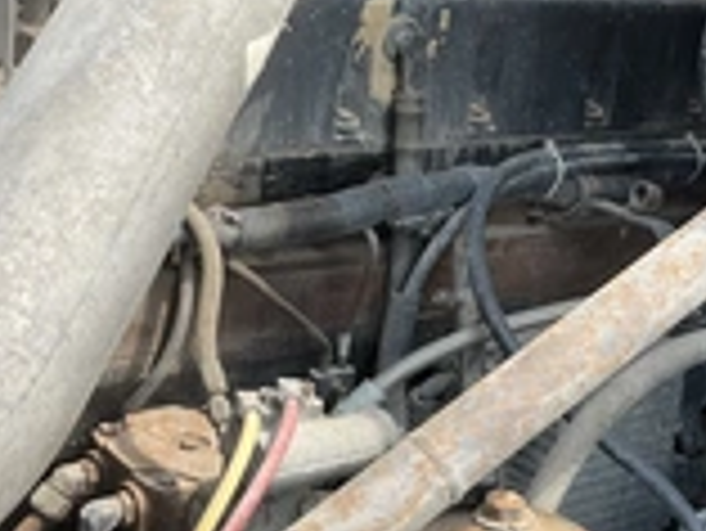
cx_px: 495
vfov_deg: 19.9
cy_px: 292
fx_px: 1510
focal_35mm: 74
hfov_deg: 26.1
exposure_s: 1/482
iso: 25
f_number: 1.8
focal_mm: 3
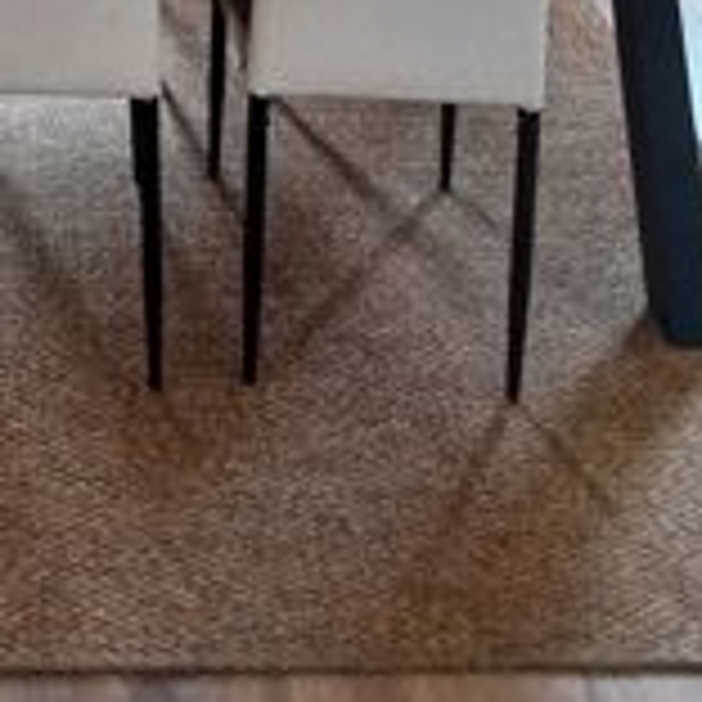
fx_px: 1193
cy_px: -436
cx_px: 38
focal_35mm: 52
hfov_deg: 30.9
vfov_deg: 23.6
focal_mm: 1.42
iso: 200
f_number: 2.2
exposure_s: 1/33
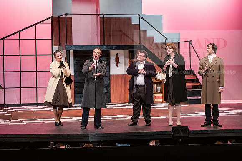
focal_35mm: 92
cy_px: 80
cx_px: 121
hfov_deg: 22.1
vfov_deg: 14.9
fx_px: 619
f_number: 3.2
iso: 3200
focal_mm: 92
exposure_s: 1/200
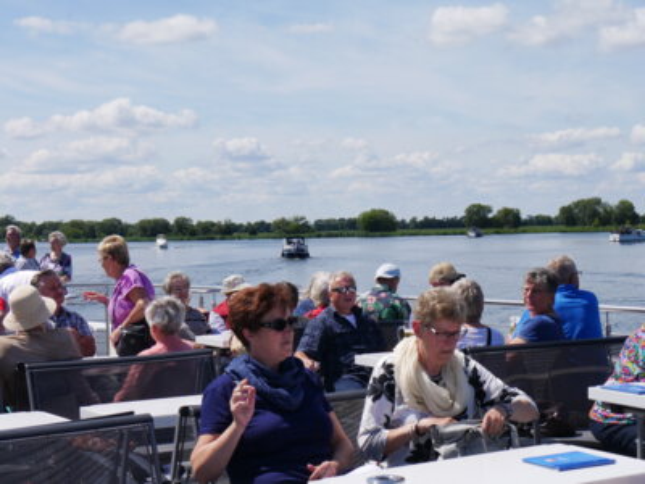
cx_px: 322
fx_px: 1230
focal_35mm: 66
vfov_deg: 22.3
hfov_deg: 29.4
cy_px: 242
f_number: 10
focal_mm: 33
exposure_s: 1/500
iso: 200
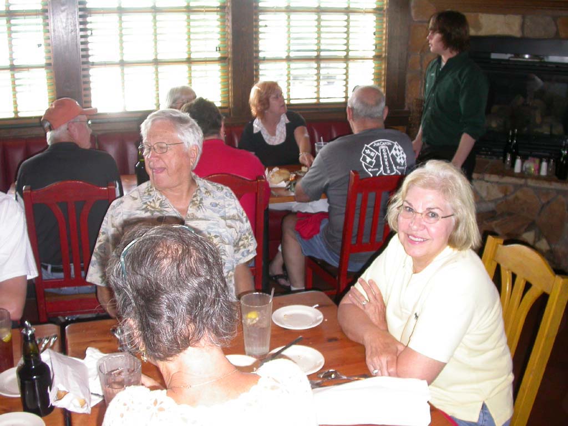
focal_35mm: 38
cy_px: 213
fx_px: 624
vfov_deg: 37.7
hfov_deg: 49.0
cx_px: 284
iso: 200
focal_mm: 7.85
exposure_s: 1/60
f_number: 2.6
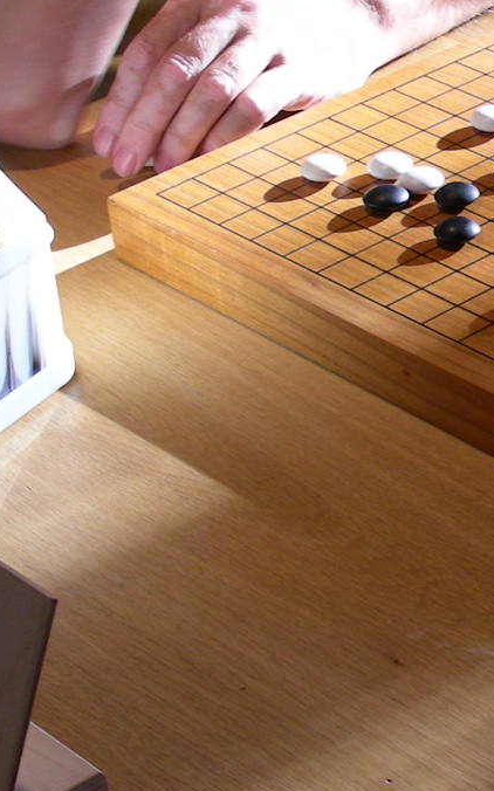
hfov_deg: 9.5
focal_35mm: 133
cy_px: 318
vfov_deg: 15.7
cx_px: 782
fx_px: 2867
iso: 50
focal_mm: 8.8
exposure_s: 1/27.5
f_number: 3.5
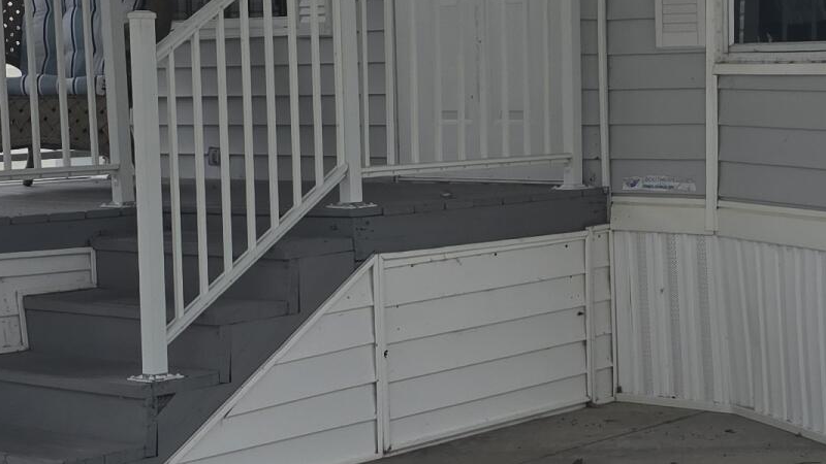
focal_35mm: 94
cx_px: 650
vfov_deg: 12.9
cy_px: 214
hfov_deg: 22.4
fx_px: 2059
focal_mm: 6.3
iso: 50
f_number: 1.7
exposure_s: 1/359
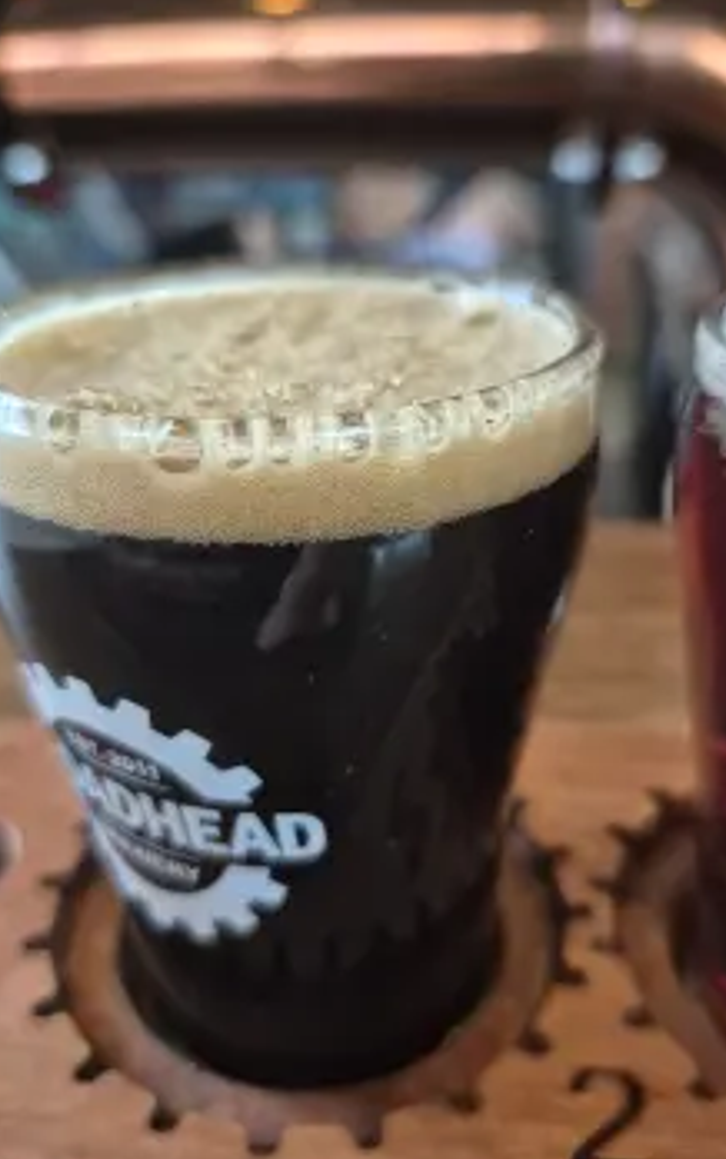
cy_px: 570
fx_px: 885
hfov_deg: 44.6
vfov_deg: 66.4
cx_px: 366
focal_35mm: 28
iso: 800
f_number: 1.8
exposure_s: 1/120
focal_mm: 5.4
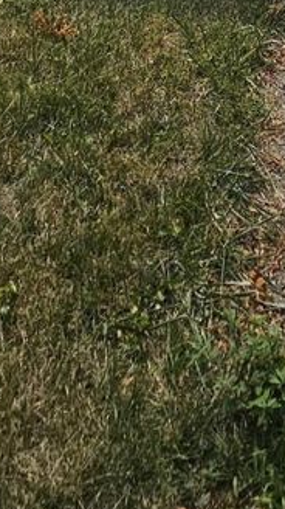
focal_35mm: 59
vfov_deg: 19.7
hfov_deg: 19.6
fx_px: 794
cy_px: -494
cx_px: 299
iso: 50
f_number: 2.2
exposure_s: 1/3589
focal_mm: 2.2
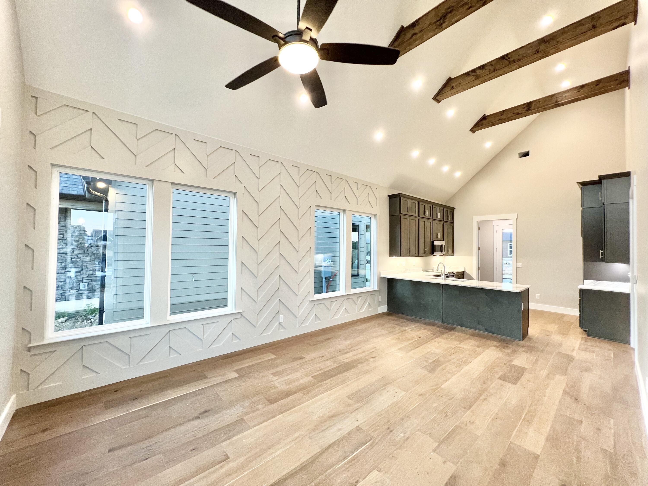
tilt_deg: +1.9
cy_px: 243
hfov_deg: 106.2
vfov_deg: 89.9
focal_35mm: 13
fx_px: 243
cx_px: 324
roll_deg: -0.9
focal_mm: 1.57
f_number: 1.8
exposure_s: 1/60
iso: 160
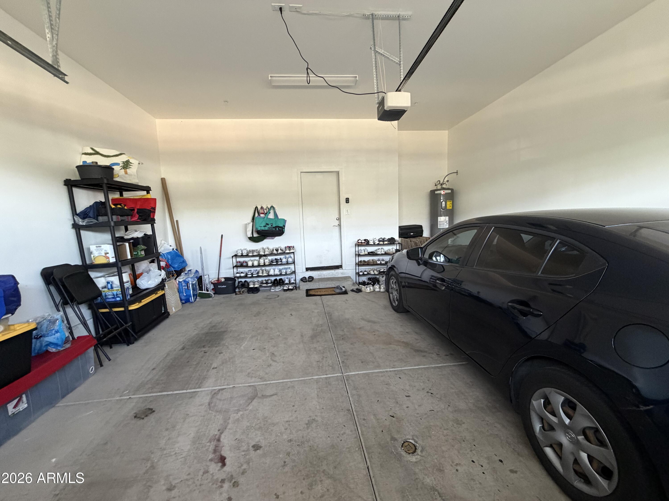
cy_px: 250
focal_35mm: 14
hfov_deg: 102.1
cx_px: 334
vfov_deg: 85.7
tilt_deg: -5.5
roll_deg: +2.0
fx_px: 271
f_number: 2.2
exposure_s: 1/60
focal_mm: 2.22
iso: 400
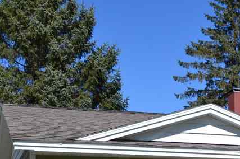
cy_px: 202
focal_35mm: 90
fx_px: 600
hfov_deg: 21.1
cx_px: 288
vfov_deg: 14.6
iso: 100
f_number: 9
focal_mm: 20
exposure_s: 1/320
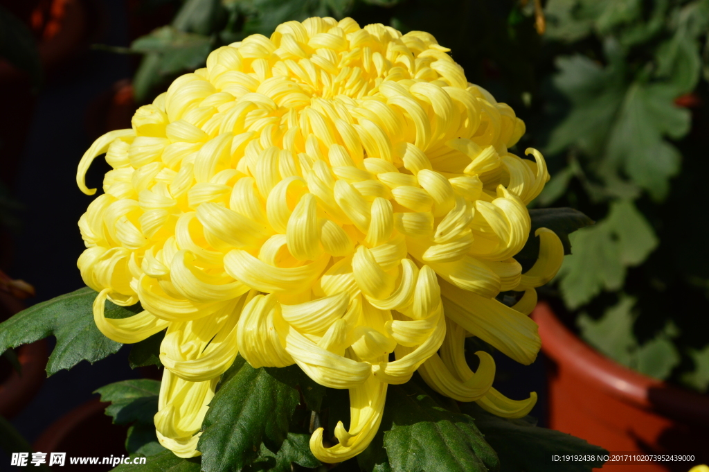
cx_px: 354
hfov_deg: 9.8
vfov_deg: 6.5
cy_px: 236
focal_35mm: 210
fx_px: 4132
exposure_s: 1/320
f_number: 13
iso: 200
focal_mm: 140
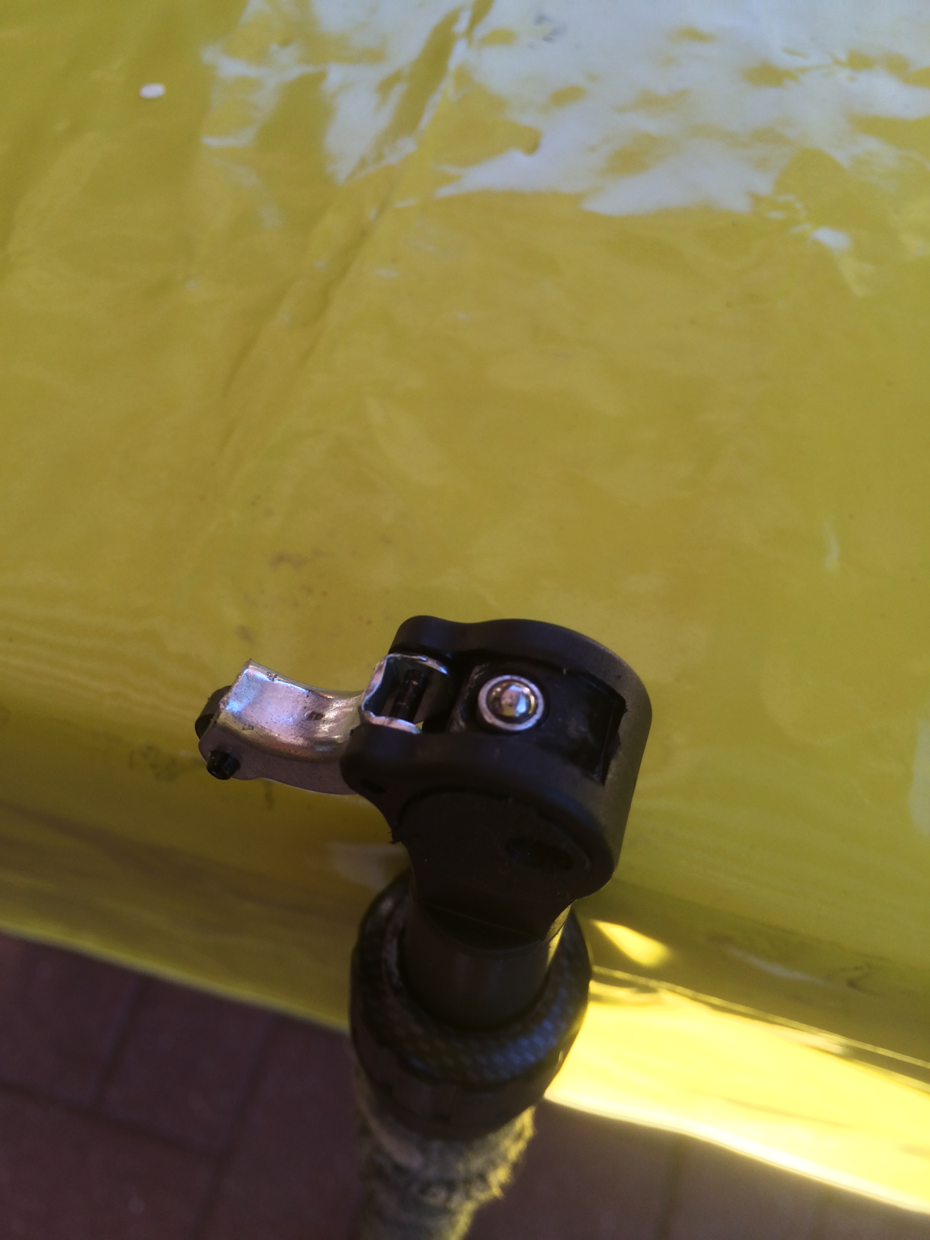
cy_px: 620
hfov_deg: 48.2
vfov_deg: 61.7
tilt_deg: -64.5
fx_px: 1039
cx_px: 465
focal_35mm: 29
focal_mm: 4.15
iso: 50
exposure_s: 1/120
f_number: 2.2
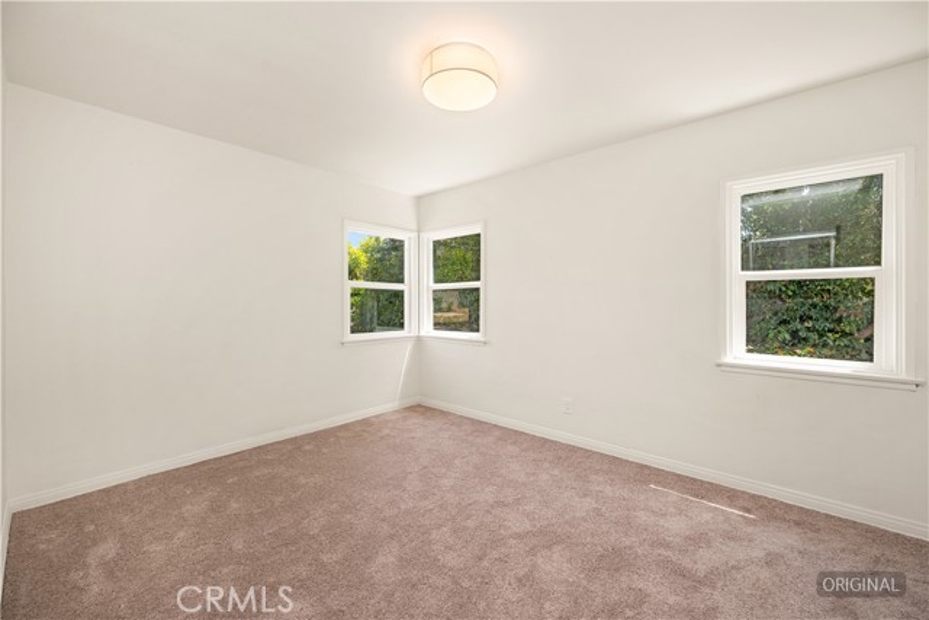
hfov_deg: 104.2
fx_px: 361
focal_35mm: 14
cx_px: 464
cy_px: 310
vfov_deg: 81.2
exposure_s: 1/25
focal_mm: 14
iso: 100
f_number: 6.3
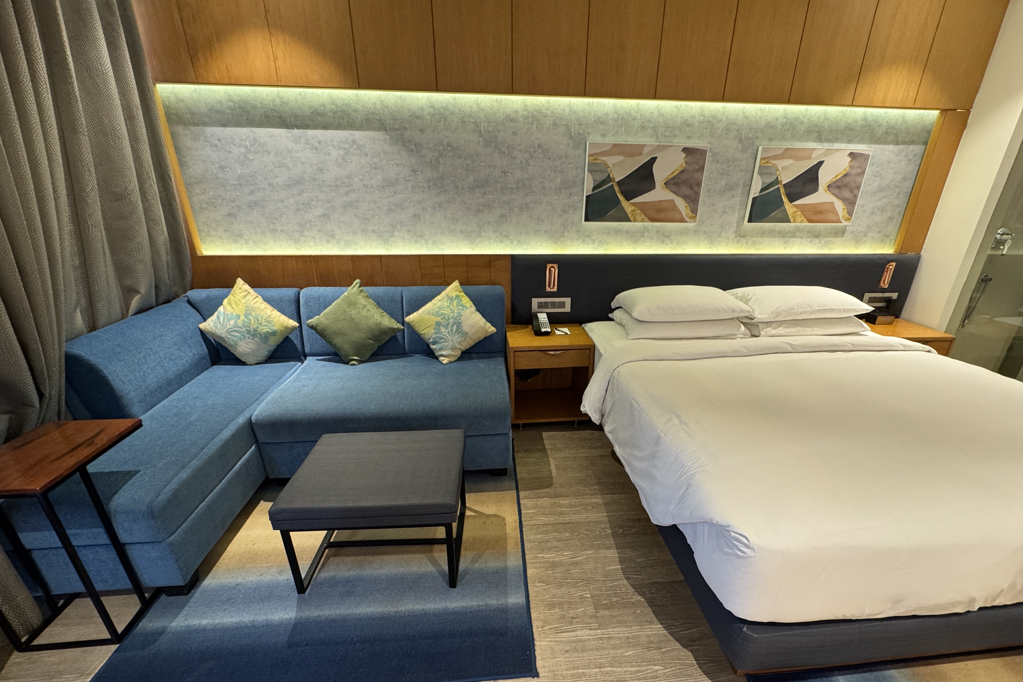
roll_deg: -1.0
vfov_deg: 73.3
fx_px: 455
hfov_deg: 96.7
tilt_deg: -24.8
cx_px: 533
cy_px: 390
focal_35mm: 16
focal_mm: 2.22
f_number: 2.2
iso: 250
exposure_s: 1/50
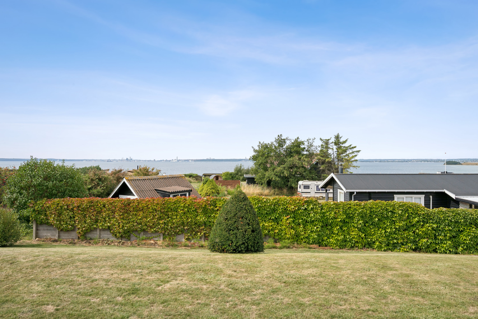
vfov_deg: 53.1
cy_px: 160
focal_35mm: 24
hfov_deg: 73.7
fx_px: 319
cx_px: 239
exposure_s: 1/800
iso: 200
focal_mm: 24
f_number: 8
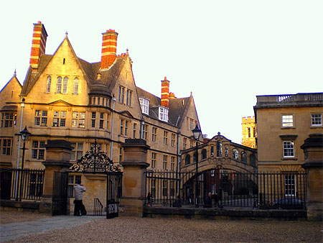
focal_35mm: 38
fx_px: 355
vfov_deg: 37.8
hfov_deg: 49.0
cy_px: 122
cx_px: 162
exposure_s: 1/80
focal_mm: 6.3
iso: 64
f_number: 3.1
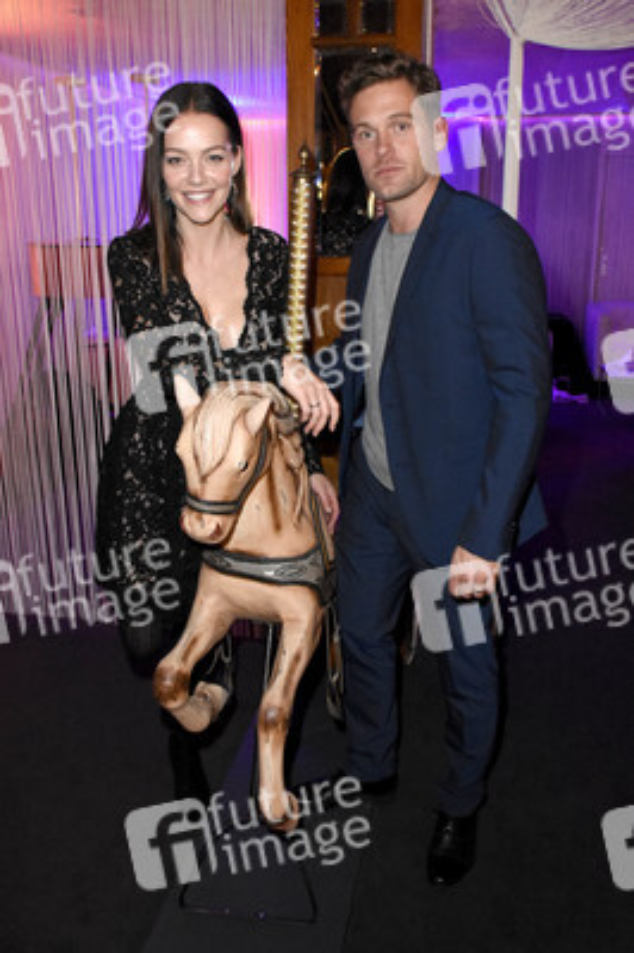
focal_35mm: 33
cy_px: 476
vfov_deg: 57.3
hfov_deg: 39.9
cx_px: 317
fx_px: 873
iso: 5000
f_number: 6.3
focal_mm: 22
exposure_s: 1/60
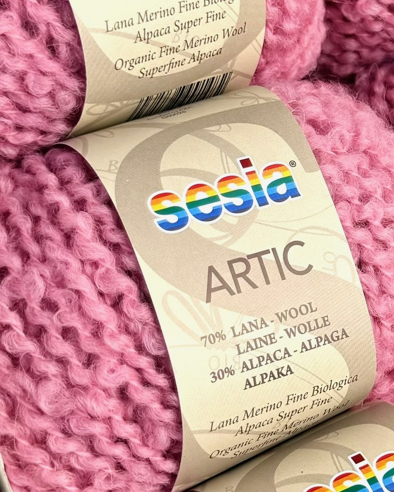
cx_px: 362
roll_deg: +4.0
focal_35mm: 49
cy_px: 285
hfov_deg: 29.4
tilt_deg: -25.0
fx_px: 714
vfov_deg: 38.0
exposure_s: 1/645
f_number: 1.78
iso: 80
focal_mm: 6.76
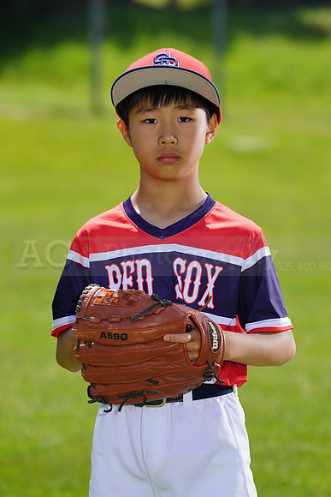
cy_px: 248
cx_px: 166
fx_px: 3322
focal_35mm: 241
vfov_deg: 8.5
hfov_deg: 5.7
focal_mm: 241
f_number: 7.1
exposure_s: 1/250
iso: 100
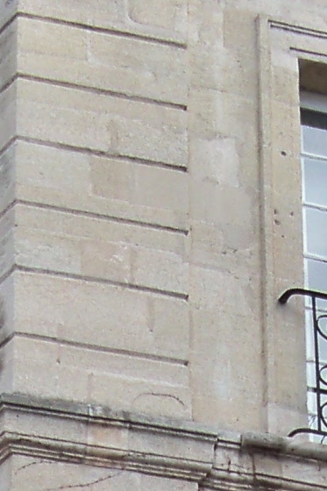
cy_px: 1412
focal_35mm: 260
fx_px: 3544
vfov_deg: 7.2
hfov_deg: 5.3
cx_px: 88
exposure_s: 1/160
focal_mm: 6.2
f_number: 3.5
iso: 64
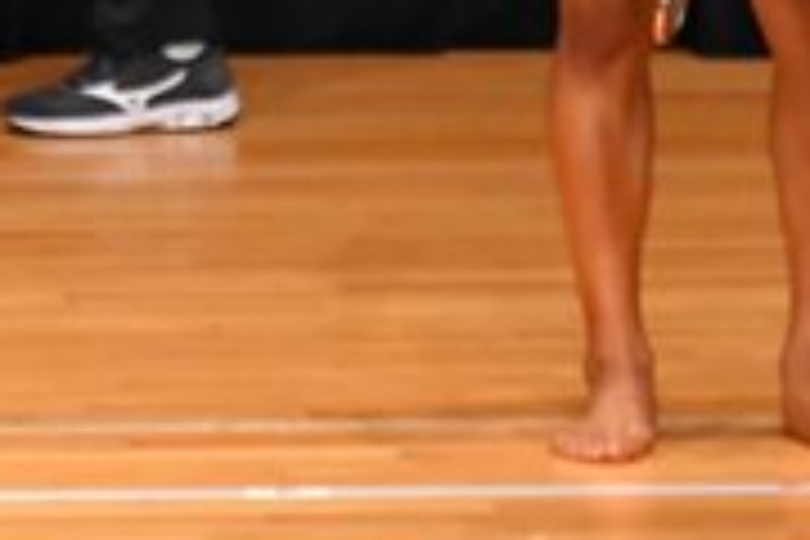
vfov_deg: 1.3
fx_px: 23308
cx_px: -718
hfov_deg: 2.0
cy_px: 189
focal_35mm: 1036
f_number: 5.6
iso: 4000
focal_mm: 160
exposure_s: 1/400
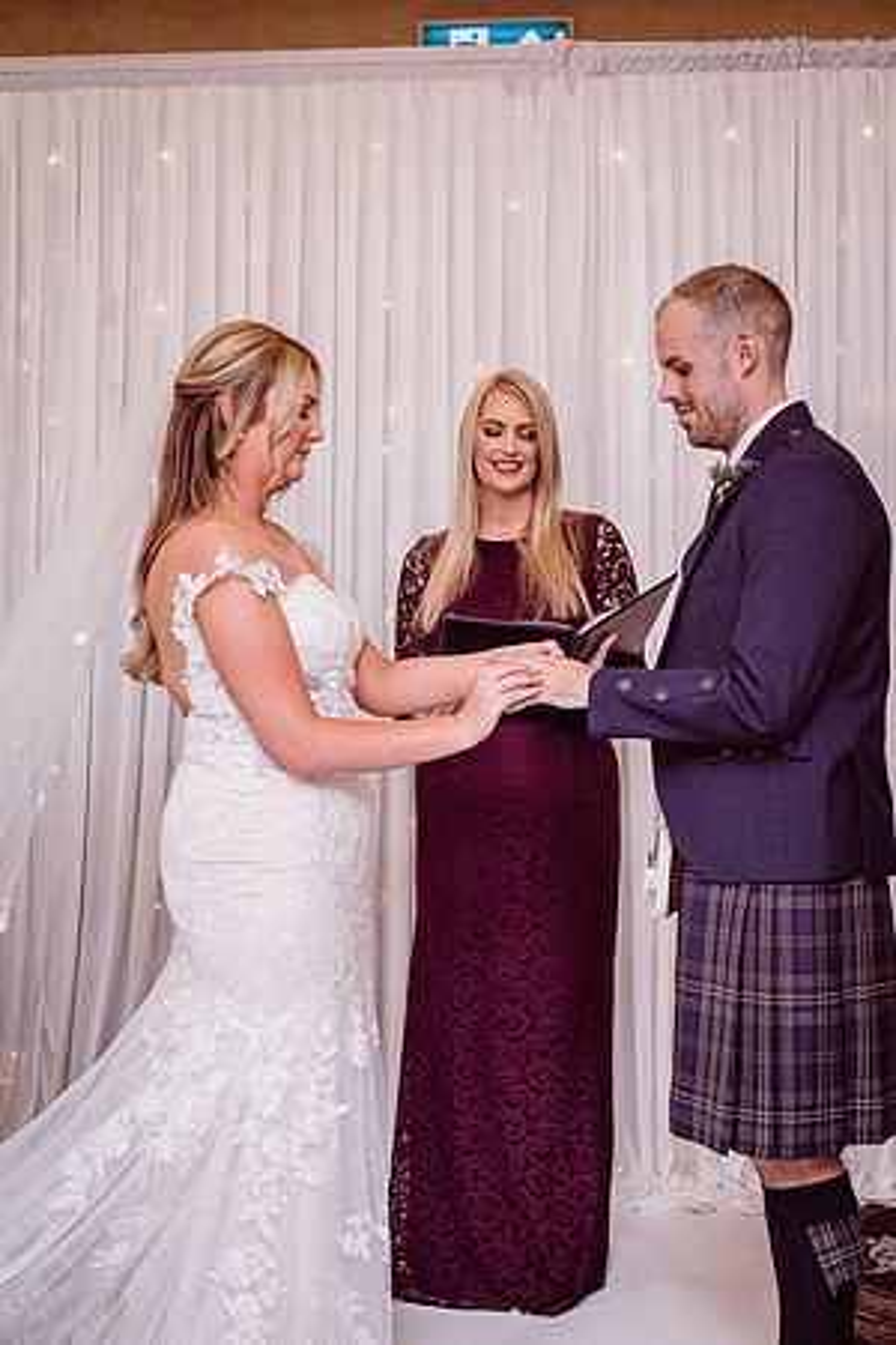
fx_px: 1867
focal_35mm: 50
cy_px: 672
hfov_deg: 27.0
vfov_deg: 39.6
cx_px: 448
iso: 400
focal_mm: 50
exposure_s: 1/100
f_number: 5.6
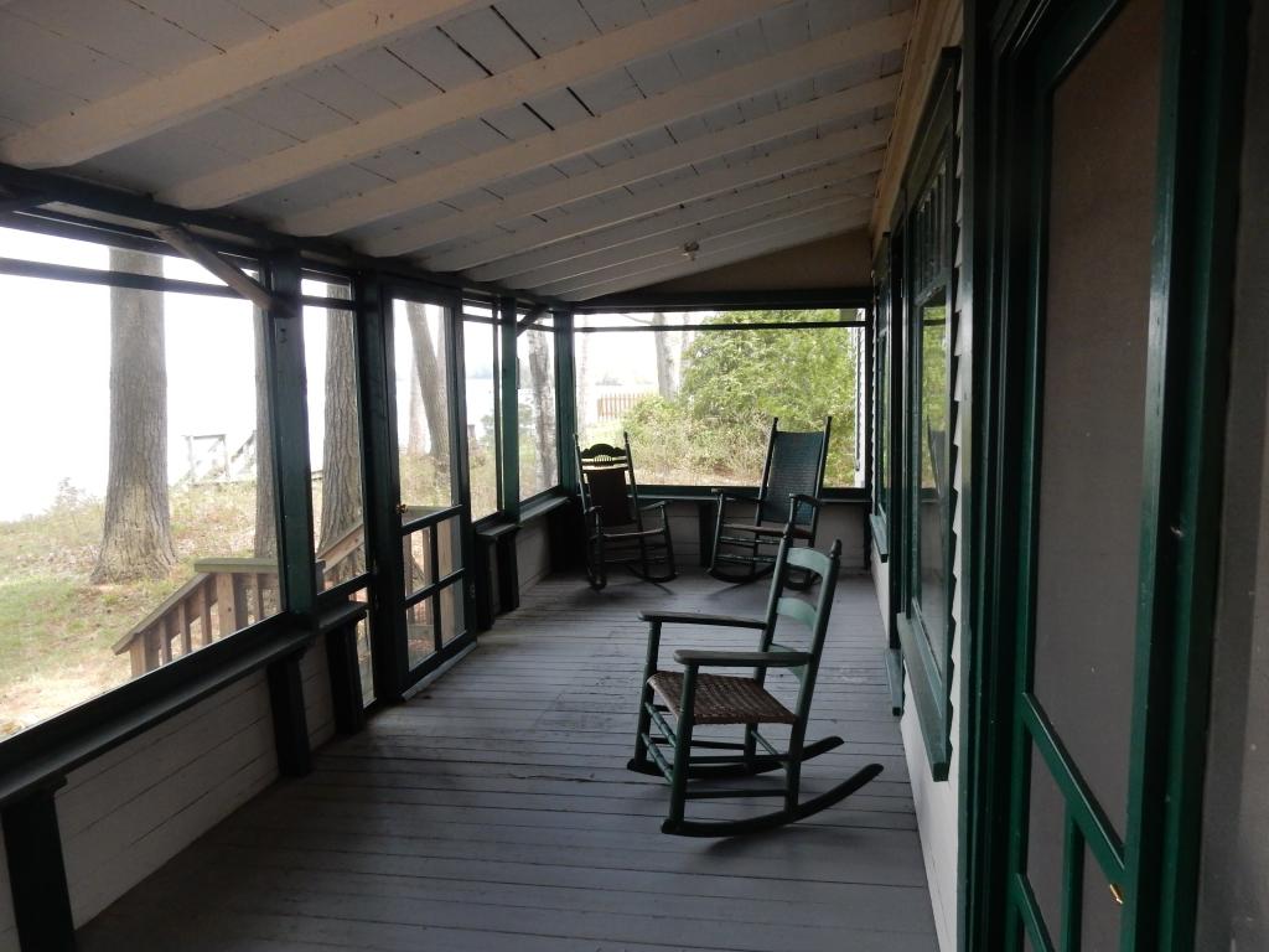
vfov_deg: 54.9
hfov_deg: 69.4
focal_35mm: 25
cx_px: 634
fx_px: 916
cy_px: 476
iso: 400
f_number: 3.7
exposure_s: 1/200
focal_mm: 4.5
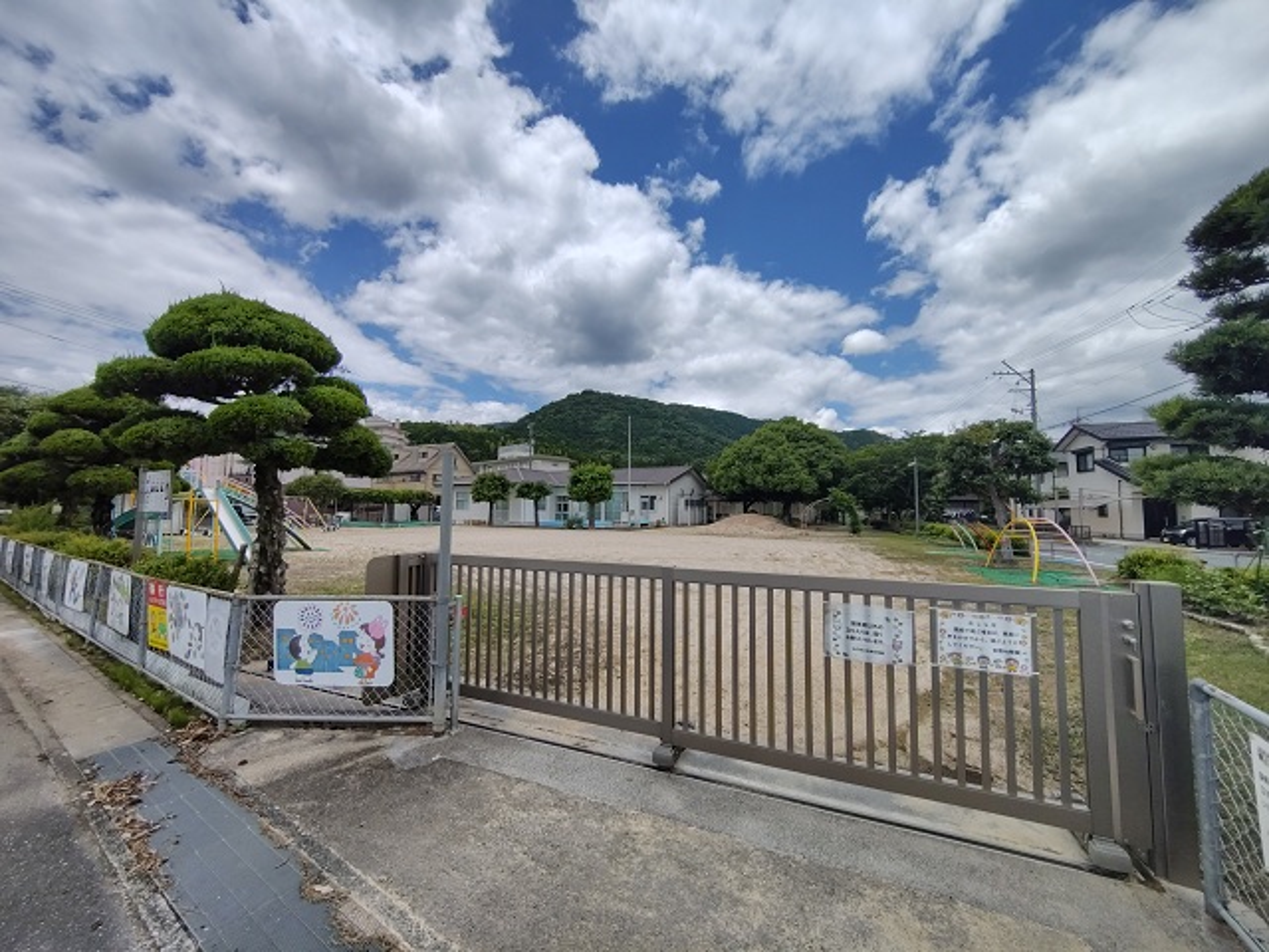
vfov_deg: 89.9
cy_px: 476
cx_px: 634
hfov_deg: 106.2
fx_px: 477
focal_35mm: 13
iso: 100
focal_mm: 2.16
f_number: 2.2
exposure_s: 1/1351
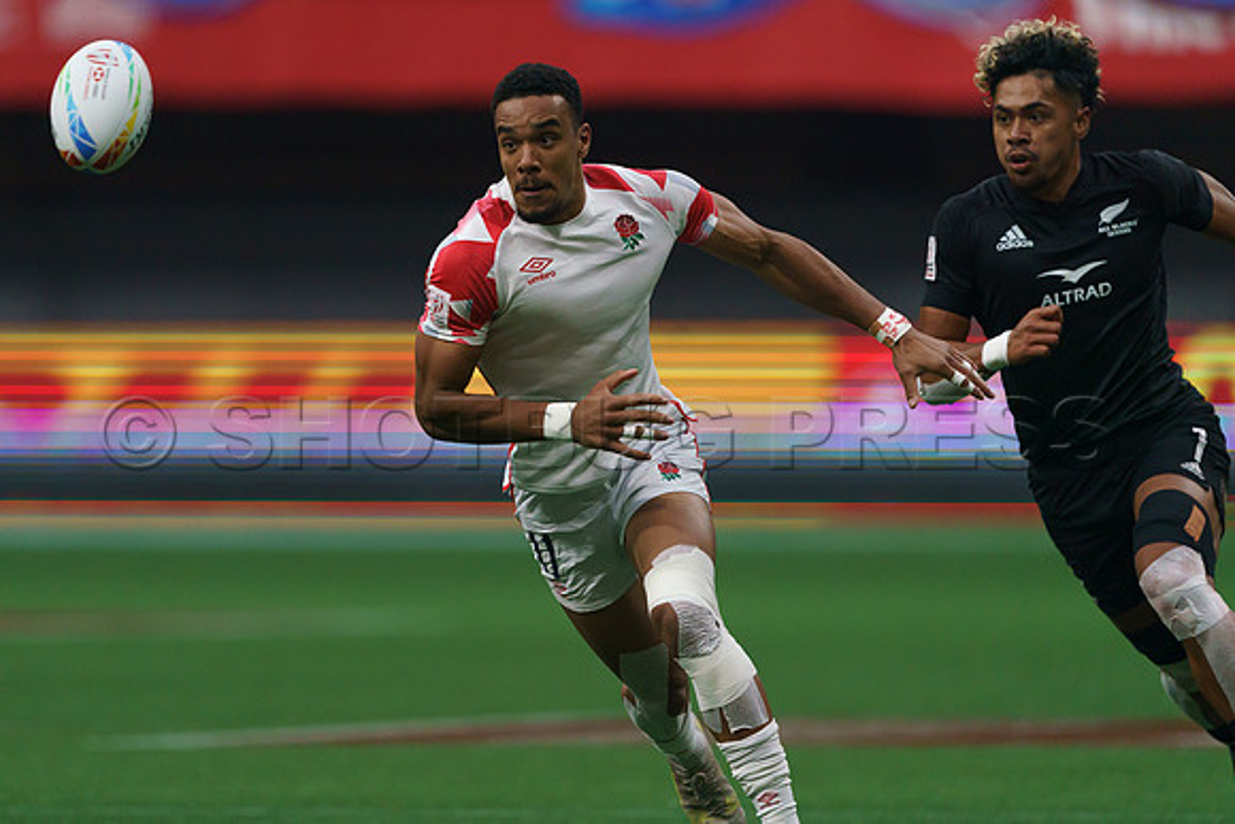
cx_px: 526
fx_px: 23829
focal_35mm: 694
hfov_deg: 3.0
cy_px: 421
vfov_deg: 2.0
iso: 2500
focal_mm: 600
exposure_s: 1/3200
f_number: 4
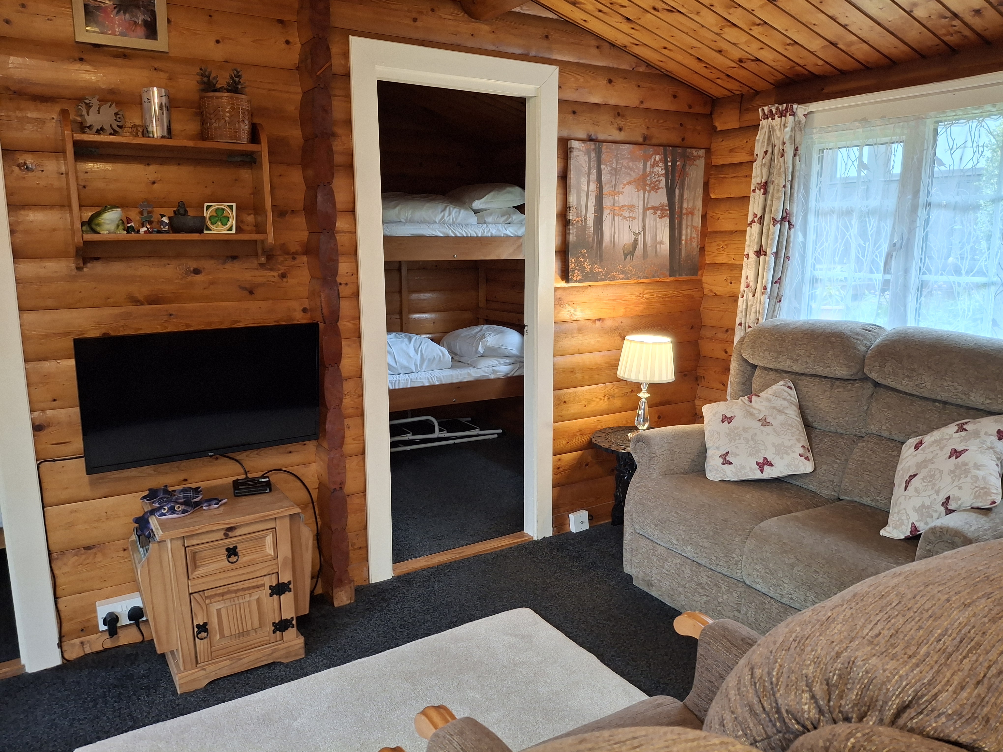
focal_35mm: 25
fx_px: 724
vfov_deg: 54.9
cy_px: 376
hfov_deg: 69.4
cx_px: 502
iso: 200
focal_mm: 4.69
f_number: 1.8
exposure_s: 1/50
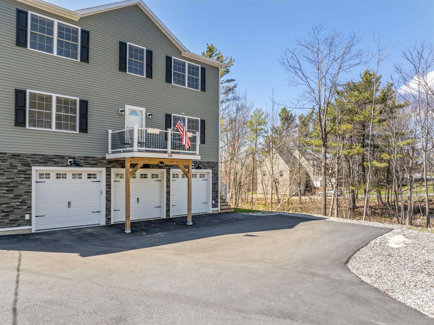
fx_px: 301
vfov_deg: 56.8
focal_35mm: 24
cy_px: 162
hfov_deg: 71.6
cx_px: 217
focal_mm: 12.29
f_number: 2.8
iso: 100
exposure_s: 1/1000
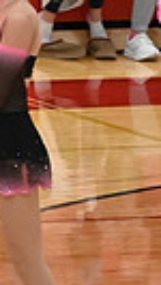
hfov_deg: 1.5
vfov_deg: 2.7
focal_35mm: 795
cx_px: -412
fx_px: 6022
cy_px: 145
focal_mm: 116
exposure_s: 1/400
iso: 8000
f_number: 4
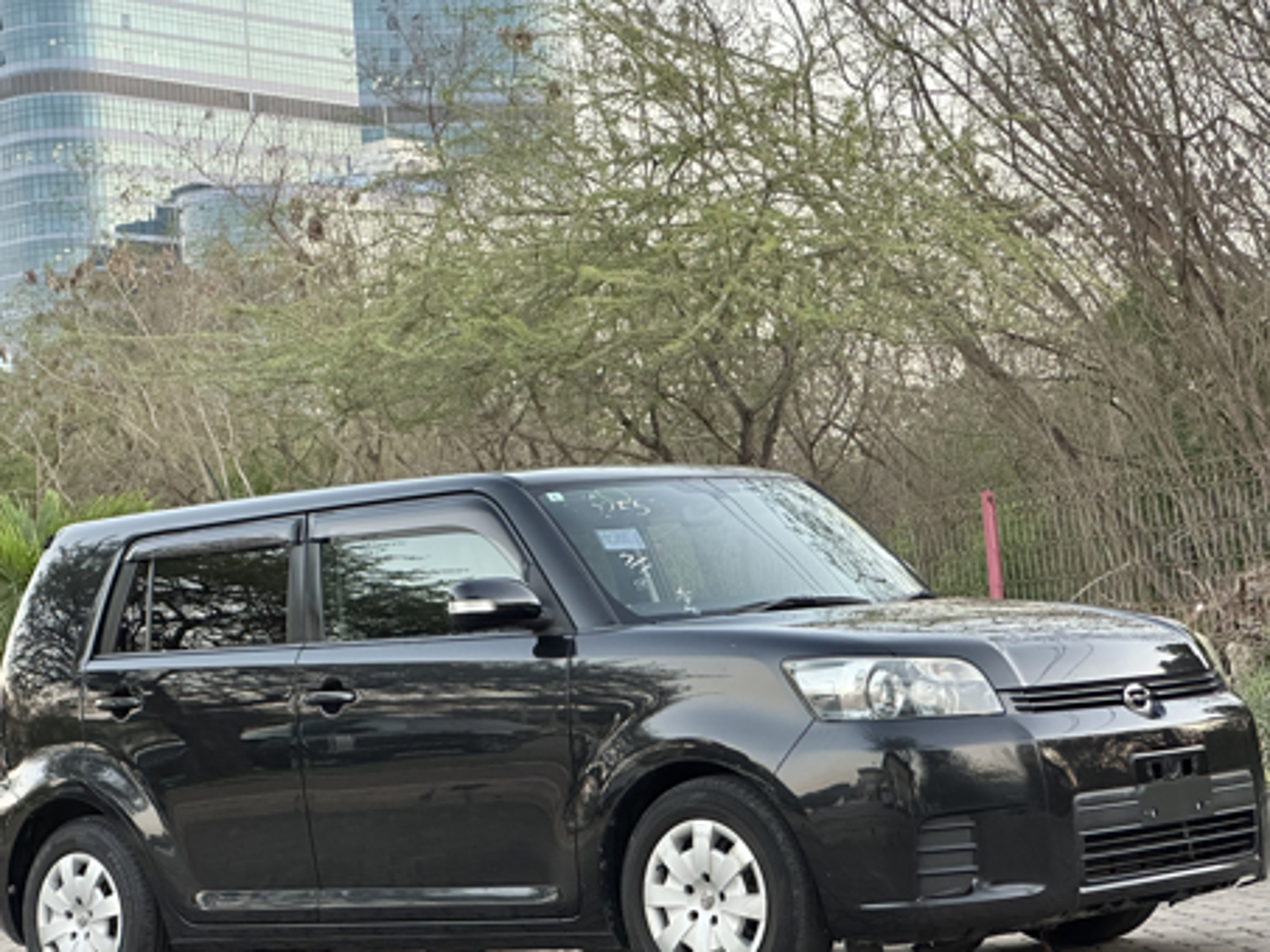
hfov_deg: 23.0
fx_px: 3119
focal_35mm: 85
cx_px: 617
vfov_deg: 17.4
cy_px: 519
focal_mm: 9
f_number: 2.8
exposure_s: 1/60
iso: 320
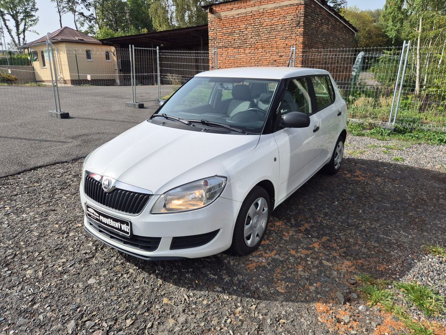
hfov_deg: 71.6
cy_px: 166
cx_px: 219
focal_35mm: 24
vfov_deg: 56.8
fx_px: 309
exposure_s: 1/1572
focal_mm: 5.4
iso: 25
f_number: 1.8
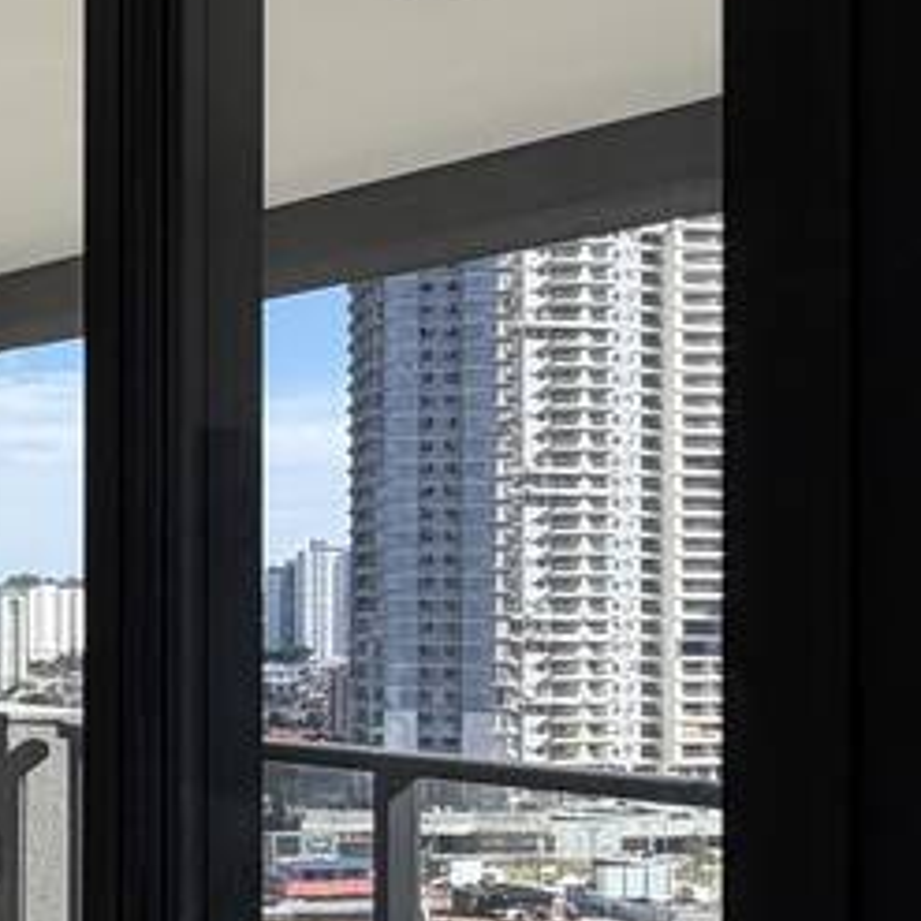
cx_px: -805
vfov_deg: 23.9
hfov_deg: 18.2
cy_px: 582
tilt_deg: +0.3
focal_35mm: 72
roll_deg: -0.3
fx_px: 2167
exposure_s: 1/602
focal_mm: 2.22
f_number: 2.2
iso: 40
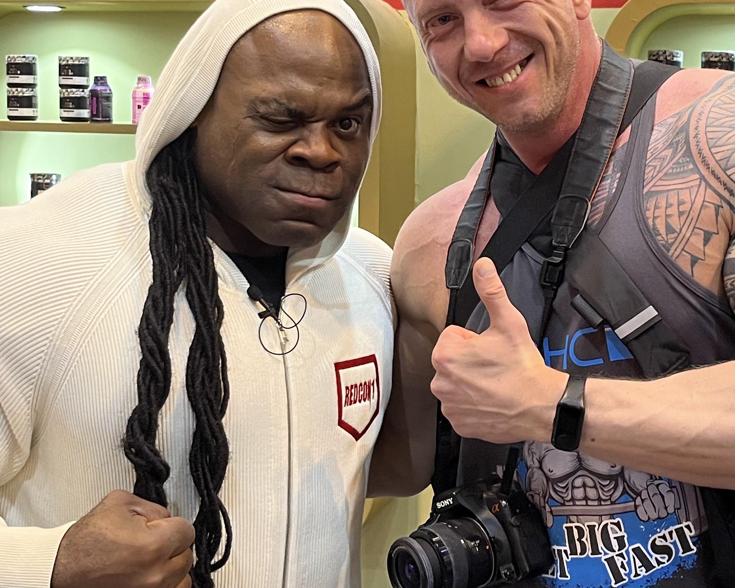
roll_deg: -1.1
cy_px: 254
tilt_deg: -3.2
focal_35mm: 66
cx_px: 387
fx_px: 1436
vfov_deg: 23.1
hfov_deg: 28.7
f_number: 1.6
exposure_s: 1/50
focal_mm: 5.1
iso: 125
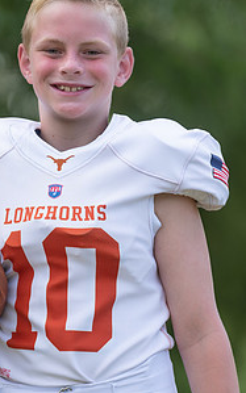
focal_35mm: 396
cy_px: 217
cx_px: 68
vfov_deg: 5.3
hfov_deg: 3.3
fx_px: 4246
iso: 100
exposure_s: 1/400
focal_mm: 173
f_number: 2.8
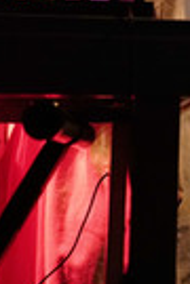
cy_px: -11
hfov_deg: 13.6
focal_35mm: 100
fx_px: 792
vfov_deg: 19.7
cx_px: 159
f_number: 2.8
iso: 2000
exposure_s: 1/50
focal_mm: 30
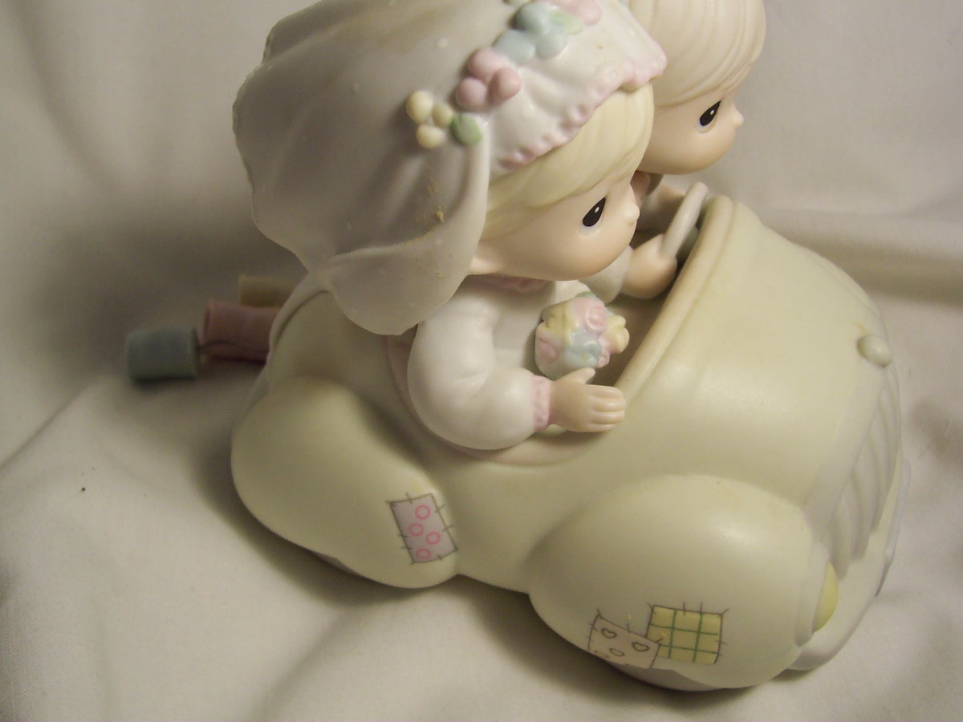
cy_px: 361
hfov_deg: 50.1
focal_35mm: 37
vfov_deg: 38.7
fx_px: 1029
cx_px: 482
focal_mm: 5.6
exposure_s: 1/180
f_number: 2.8
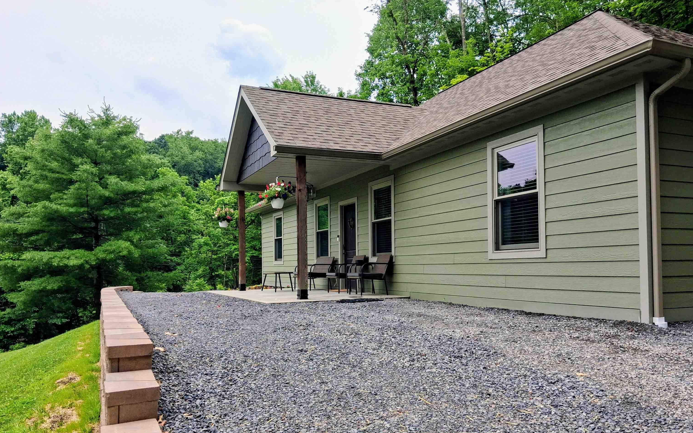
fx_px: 548
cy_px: 244
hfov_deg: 64.6
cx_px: 346
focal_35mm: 29
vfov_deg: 43.1
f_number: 1.8
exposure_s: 1/409
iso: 25
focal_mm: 4
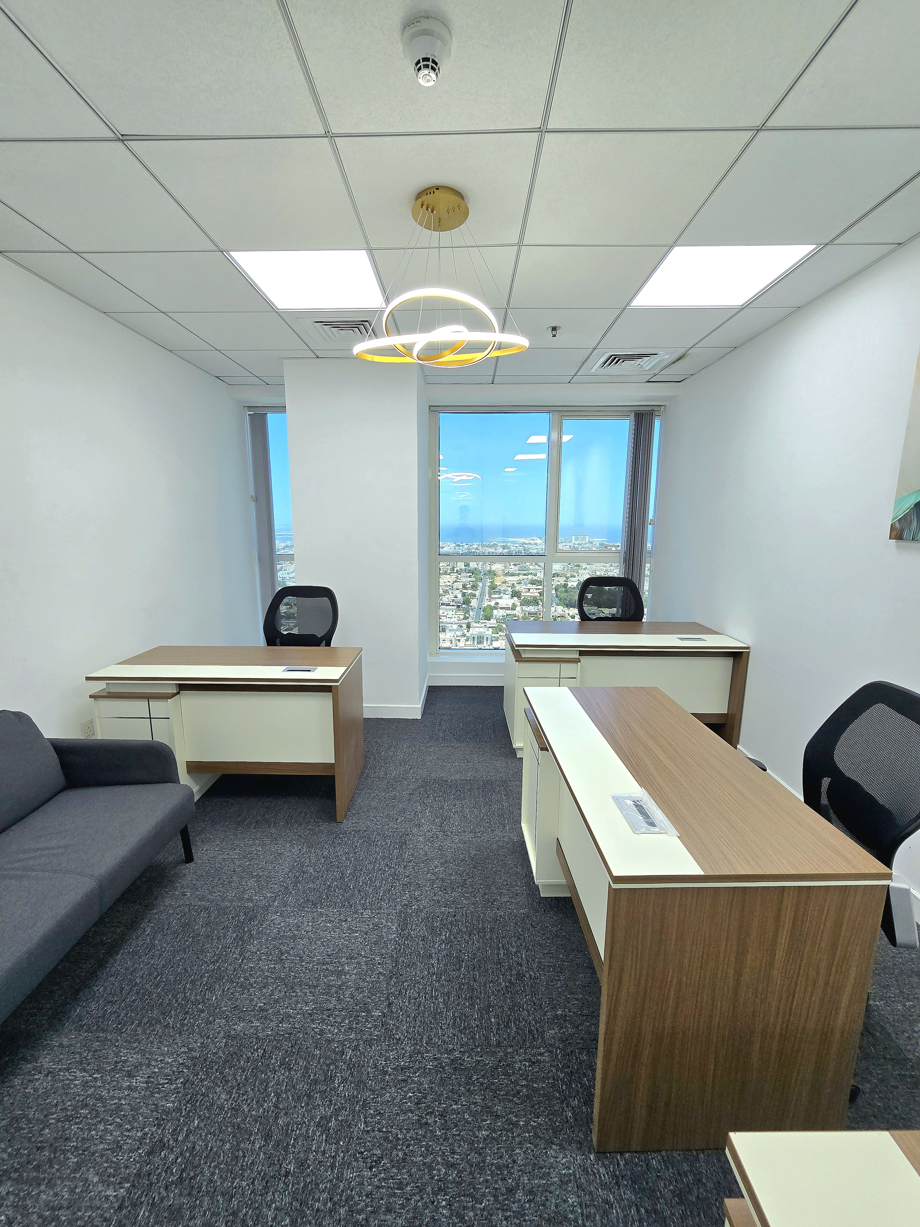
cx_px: 460
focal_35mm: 13
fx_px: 461
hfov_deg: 89.9
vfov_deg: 106.2
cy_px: 614
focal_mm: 2.2
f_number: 2.2
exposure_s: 1/152
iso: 50
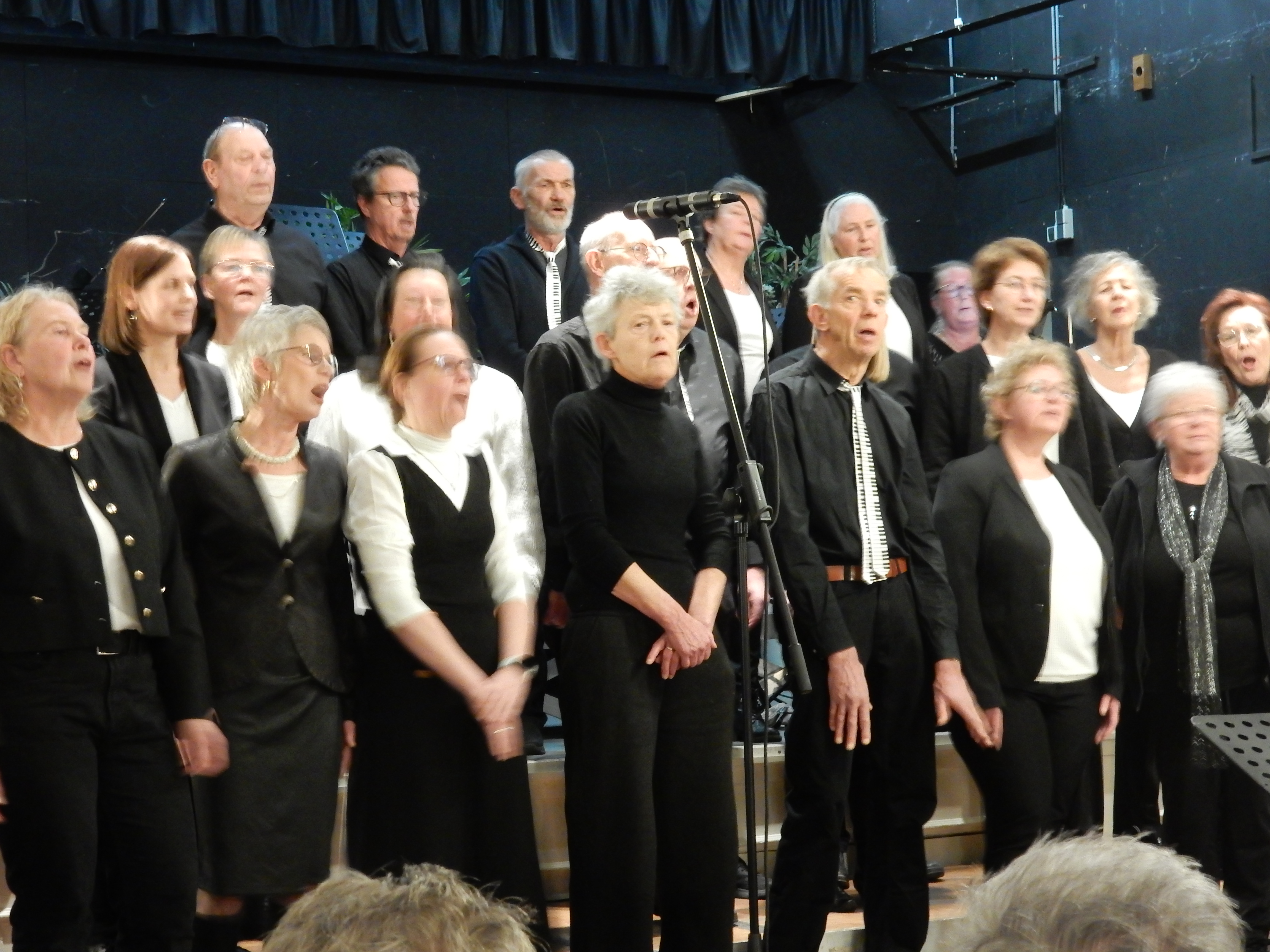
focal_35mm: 71
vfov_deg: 20.7
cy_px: 476
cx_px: 635
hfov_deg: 27.4
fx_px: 2605
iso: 800
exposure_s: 1/3
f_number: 4.8
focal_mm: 12.6
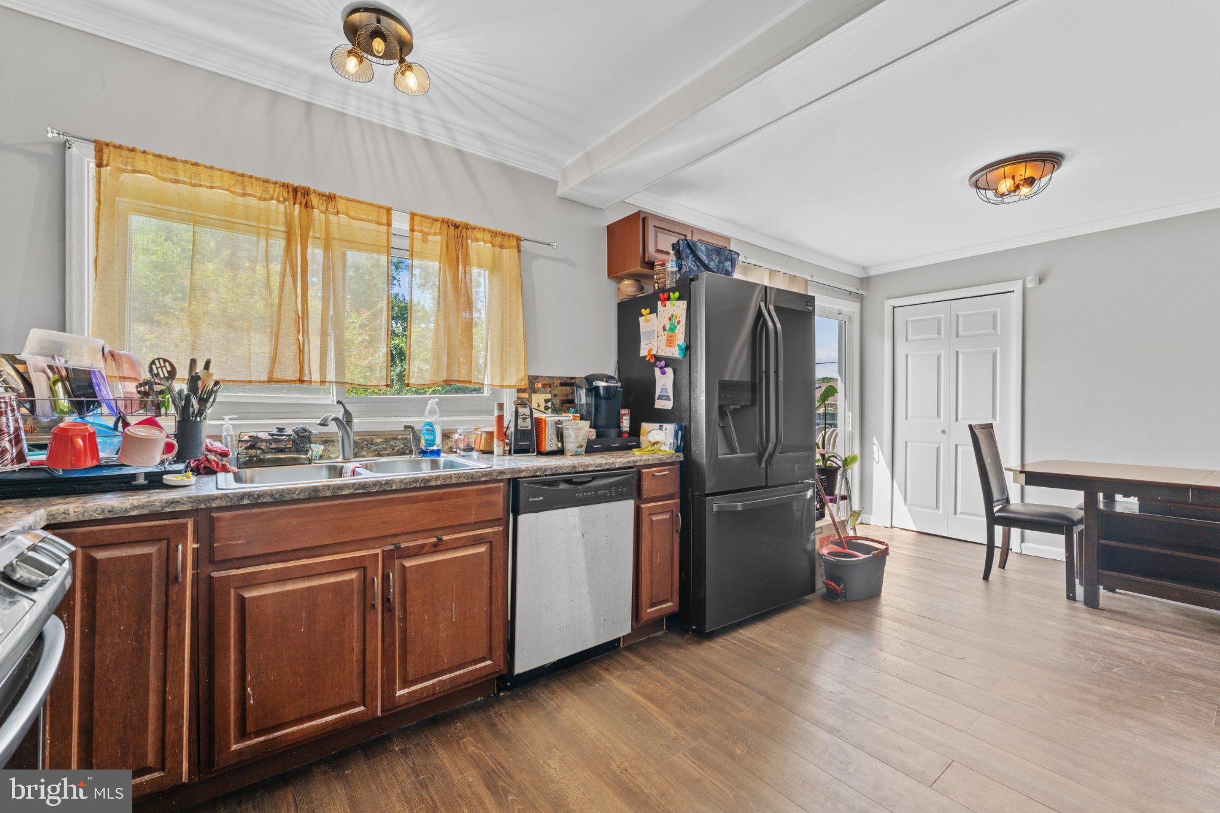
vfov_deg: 77.3
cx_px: 610
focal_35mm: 15
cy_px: 406
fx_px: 508
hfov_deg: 100.4
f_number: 8
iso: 100
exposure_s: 1/1.25
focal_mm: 15
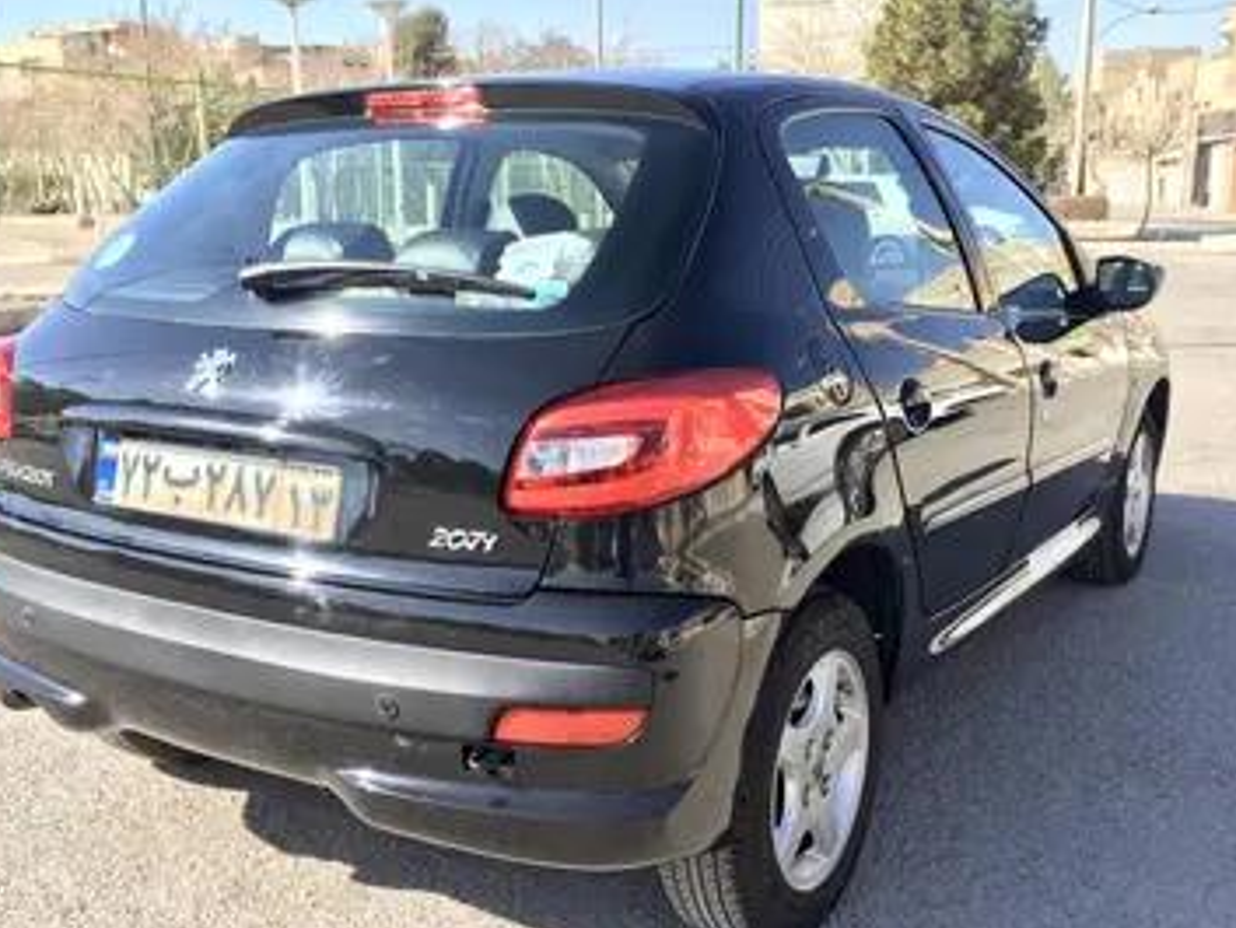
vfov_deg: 38.7
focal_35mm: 37
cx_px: 627
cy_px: 469
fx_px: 1322
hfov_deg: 50.1
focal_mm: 4.15
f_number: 2.2
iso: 25
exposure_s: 1/422
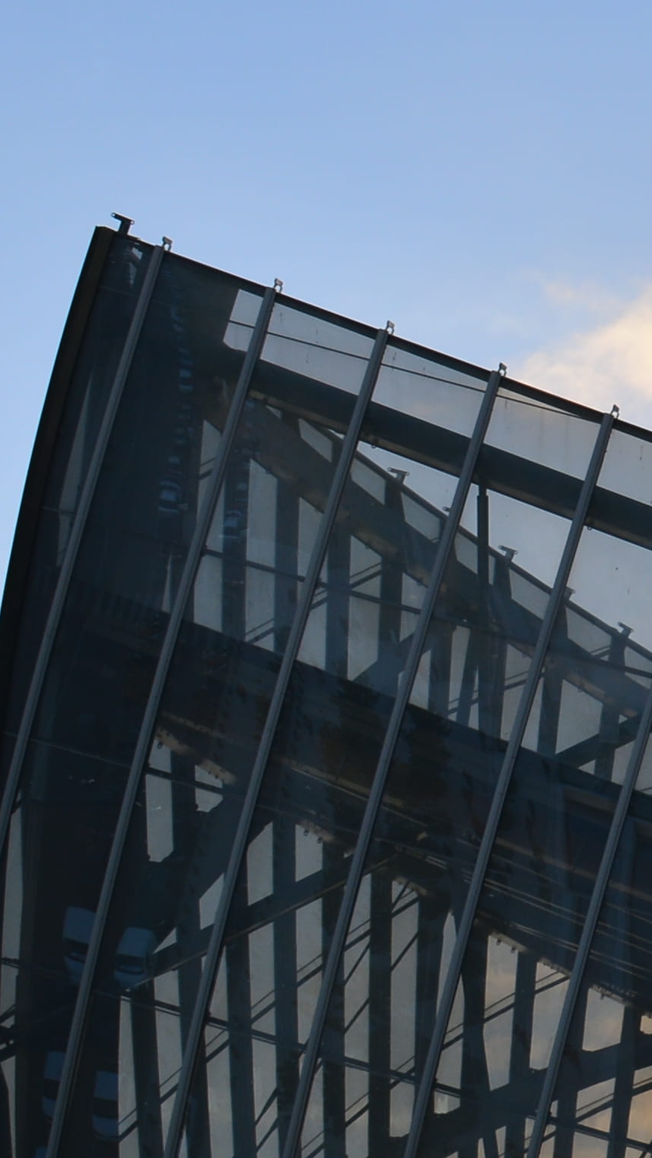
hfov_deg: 7.1
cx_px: 1617
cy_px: 491
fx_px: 4917
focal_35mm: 160
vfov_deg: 13.4
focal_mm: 26
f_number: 10
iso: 100
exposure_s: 1/60
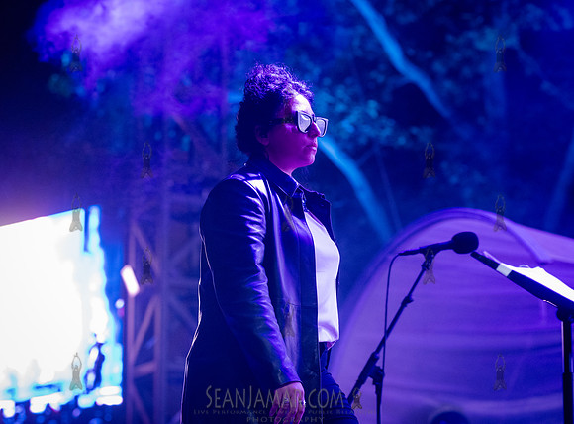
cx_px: 283
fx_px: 1908
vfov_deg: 12.7
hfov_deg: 17.1
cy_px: 210
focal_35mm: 116
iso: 5000
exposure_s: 1/125
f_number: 4
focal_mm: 100
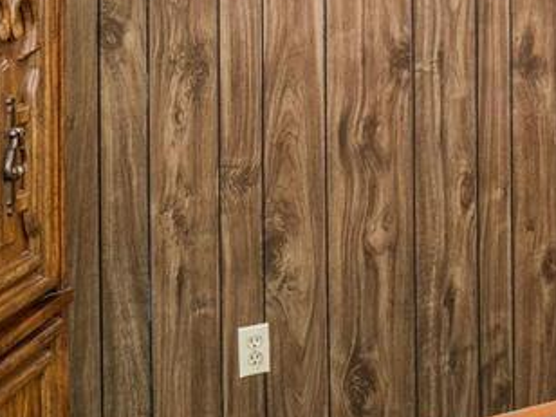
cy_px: -7
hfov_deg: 20.8
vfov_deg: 17.7
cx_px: 814
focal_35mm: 81
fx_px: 1301
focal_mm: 16
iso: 320
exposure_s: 1/1.67
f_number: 9
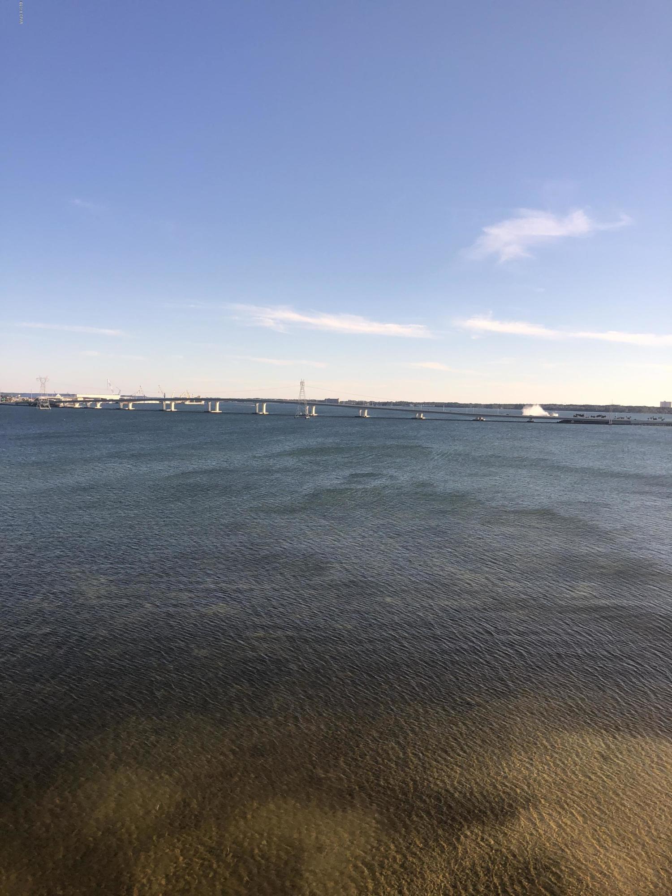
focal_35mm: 28
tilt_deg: -3.7
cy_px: 448
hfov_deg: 49.7
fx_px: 725
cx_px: 336
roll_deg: -0.9
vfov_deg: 63.4
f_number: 1.8
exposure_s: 1/2114
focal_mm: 3.99
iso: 20
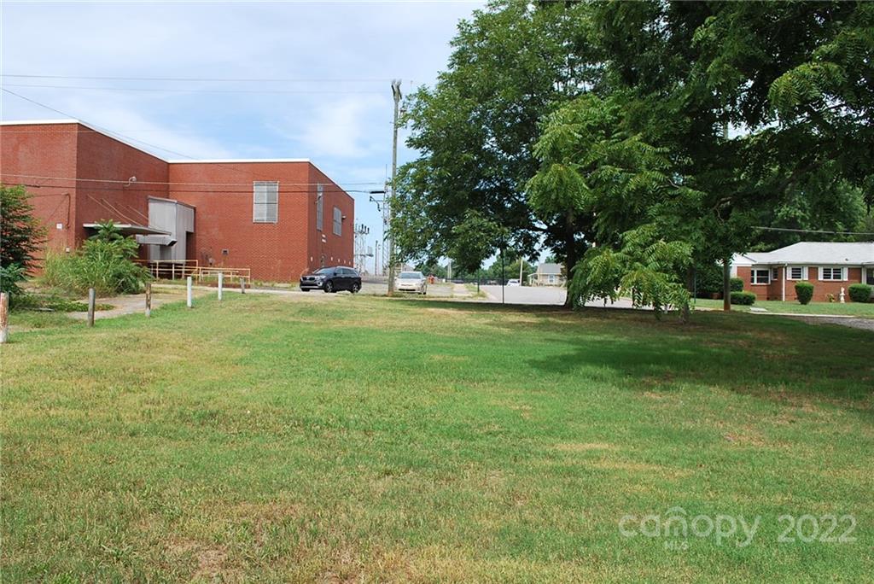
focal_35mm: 27
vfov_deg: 48.0
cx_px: 437
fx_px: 656
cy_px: 292
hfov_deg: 67.4
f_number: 7.1
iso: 100
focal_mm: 18
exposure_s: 1/200
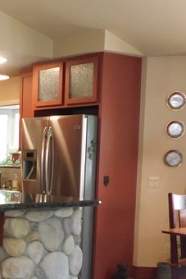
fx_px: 557
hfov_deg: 17.5
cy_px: 226
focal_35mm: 72
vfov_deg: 27.5
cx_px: -71
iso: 250
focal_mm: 4
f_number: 3
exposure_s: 1/30
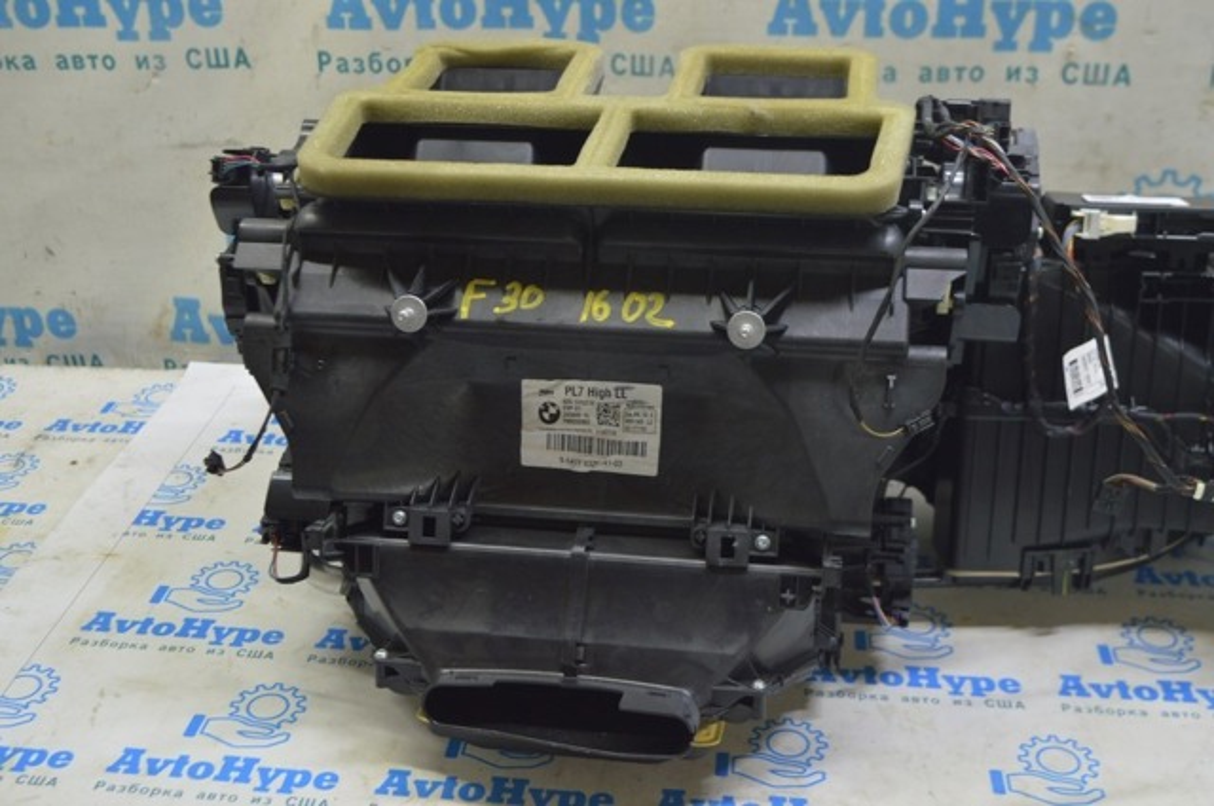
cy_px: 403
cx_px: 607
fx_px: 1516
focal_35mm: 45
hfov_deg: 43.7
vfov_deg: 29.8
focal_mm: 30
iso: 400
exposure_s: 1/20
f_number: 5.6
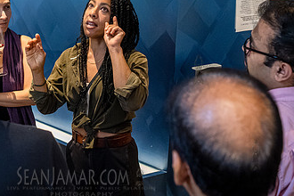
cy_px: 26
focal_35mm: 64
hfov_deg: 30.9
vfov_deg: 20.9
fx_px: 523
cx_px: 77
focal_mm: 35
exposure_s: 1/160
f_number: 4.5
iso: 6400
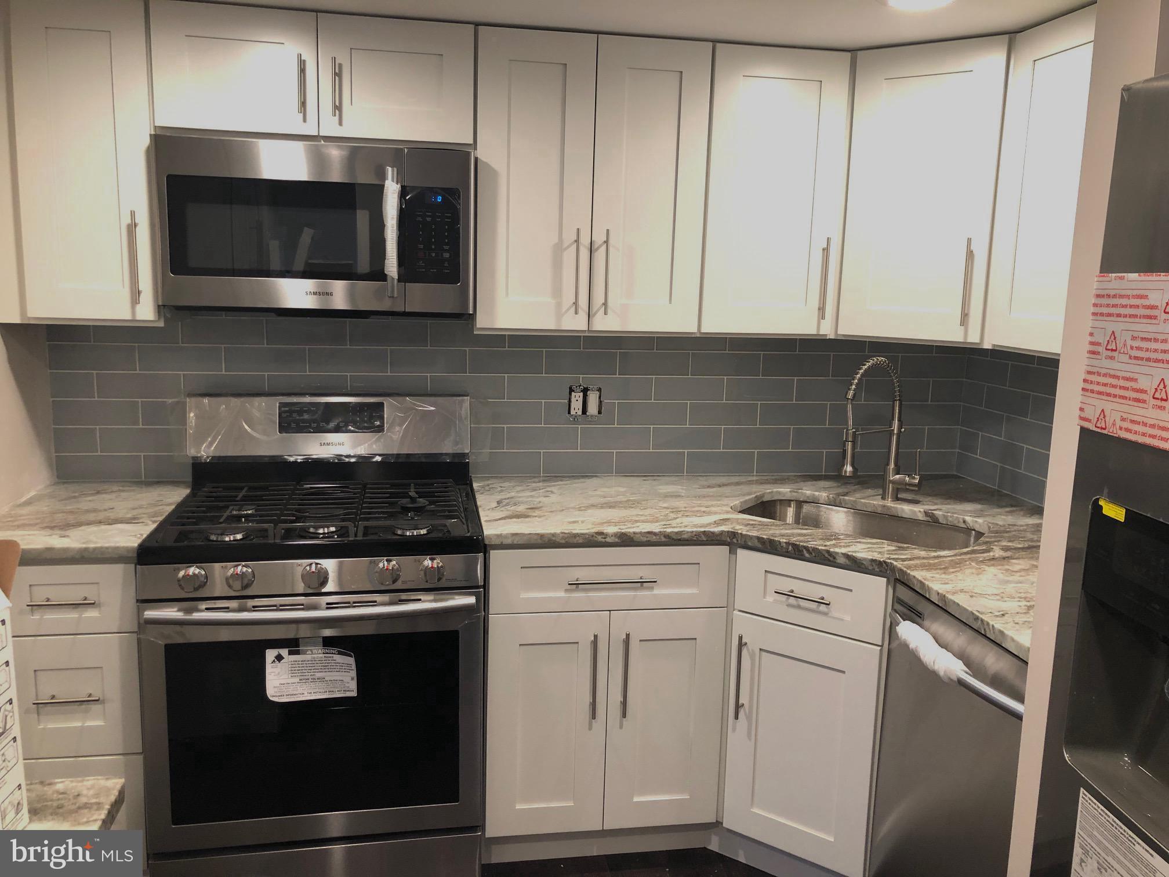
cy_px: 438
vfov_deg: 49.7
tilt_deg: -8.0
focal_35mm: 28
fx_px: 946
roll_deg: -0.4
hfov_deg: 63.4
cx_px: 584
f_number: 1.8
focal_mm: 4
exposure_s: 1/24
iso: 40
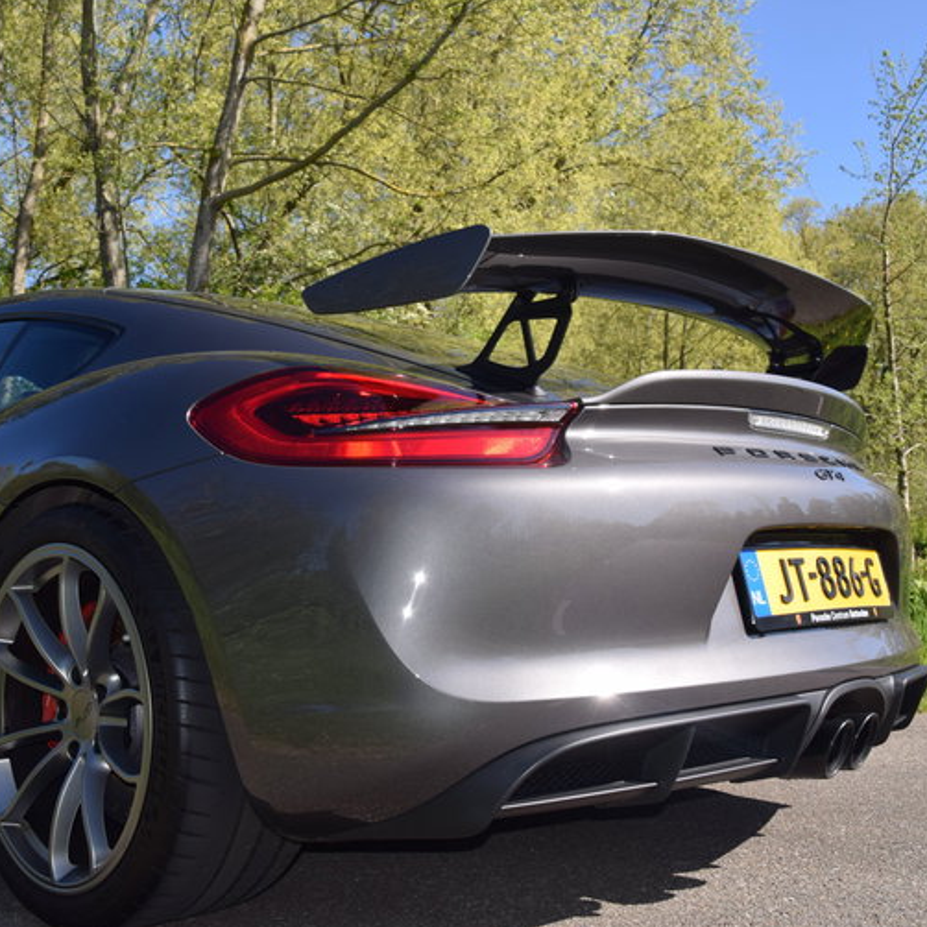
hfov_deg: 42.8
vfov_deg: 42.8
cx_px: 432
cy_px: 467
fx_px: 1182
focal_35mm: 39
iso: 100
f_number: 8
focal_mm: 20
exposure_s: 1/200
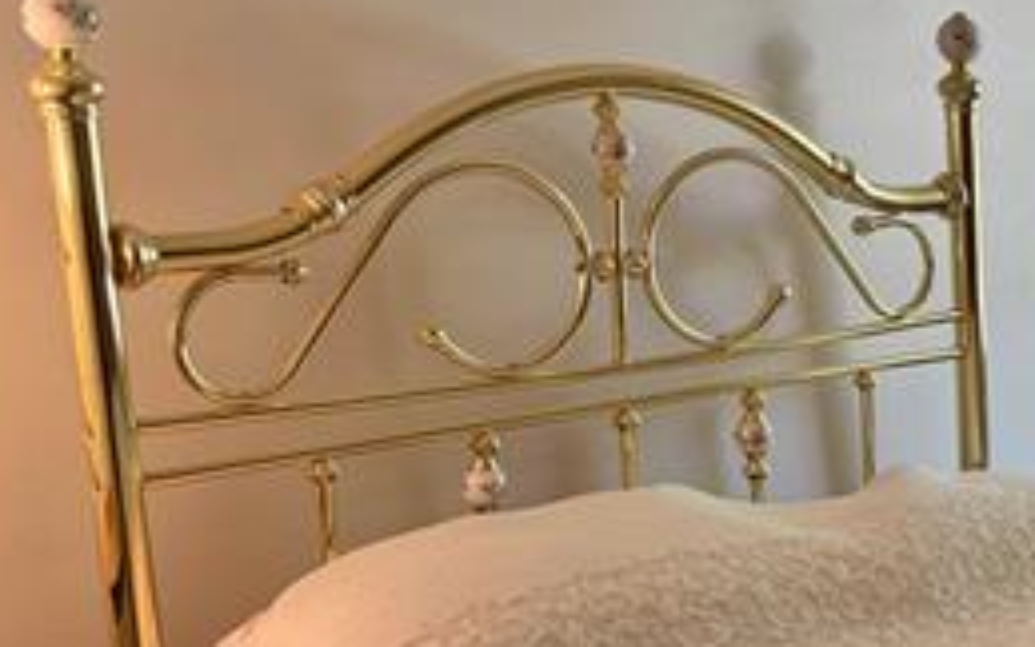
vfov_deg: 19.0
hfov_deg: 27.4
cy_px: 491
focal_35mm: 68
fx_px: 1918
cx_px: 1163
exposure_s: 1/120
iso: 100
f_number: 1.6
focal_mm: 5.96
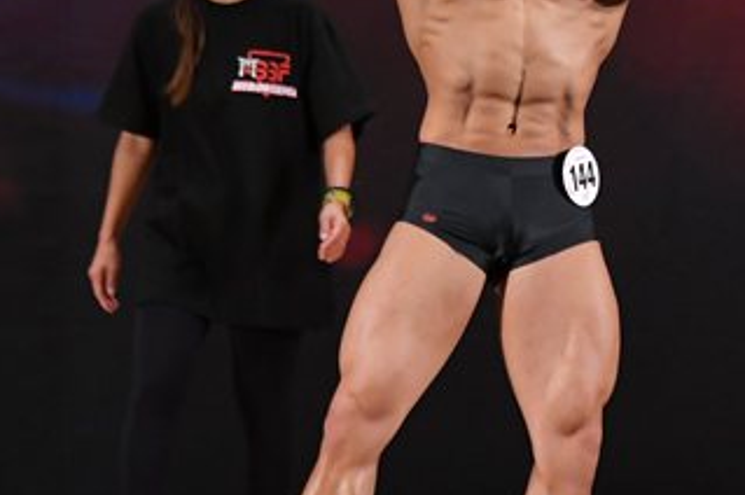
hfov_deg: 3.9
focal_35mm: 527
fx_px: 10895
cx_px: 830
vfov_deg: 2.6
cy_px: 173
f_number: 5.6
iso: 3200
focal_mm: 145
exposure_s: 1/400
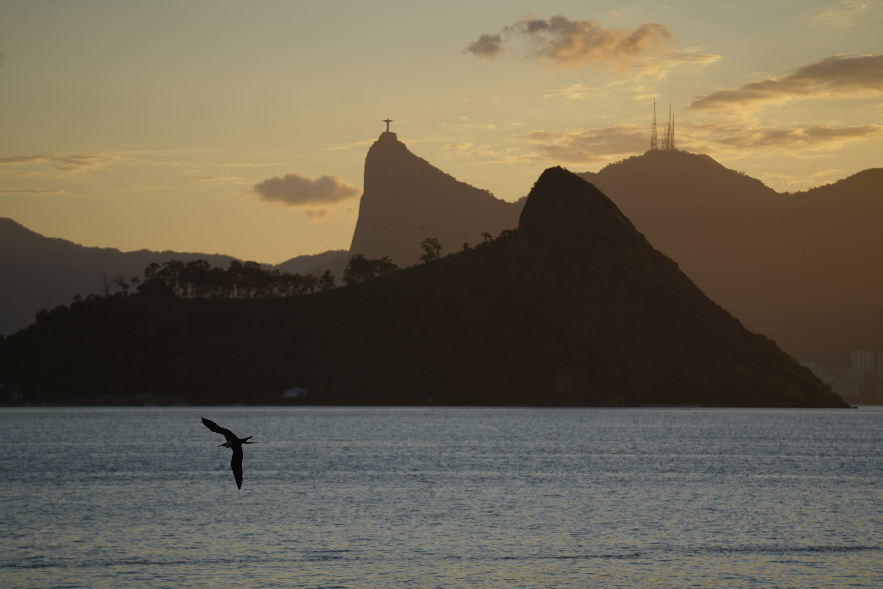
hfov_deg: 10.4
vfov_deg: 6.9
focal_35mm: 198
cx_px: 442
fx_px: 4856
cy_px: 294
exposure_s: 1/1250
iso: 80
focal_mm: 198
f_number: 2.8
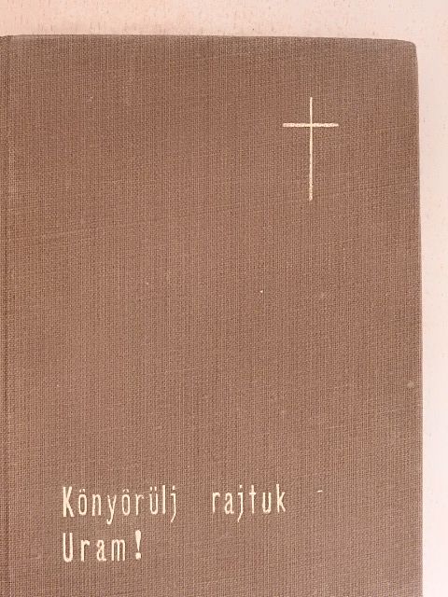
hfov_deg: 24.4
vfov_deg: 32.2
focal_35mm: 60
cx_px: 224
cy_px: 298
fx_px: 1035
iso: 1600
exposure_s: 1/80
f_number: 4.2
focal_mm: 10.7
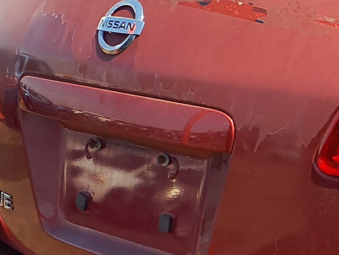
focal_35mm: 113
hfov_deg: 15.8
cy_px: 203
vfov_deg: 13.1
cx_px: 525
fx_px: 1107
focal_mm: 3.58
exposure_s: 1/1220
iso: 40
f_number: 1.9
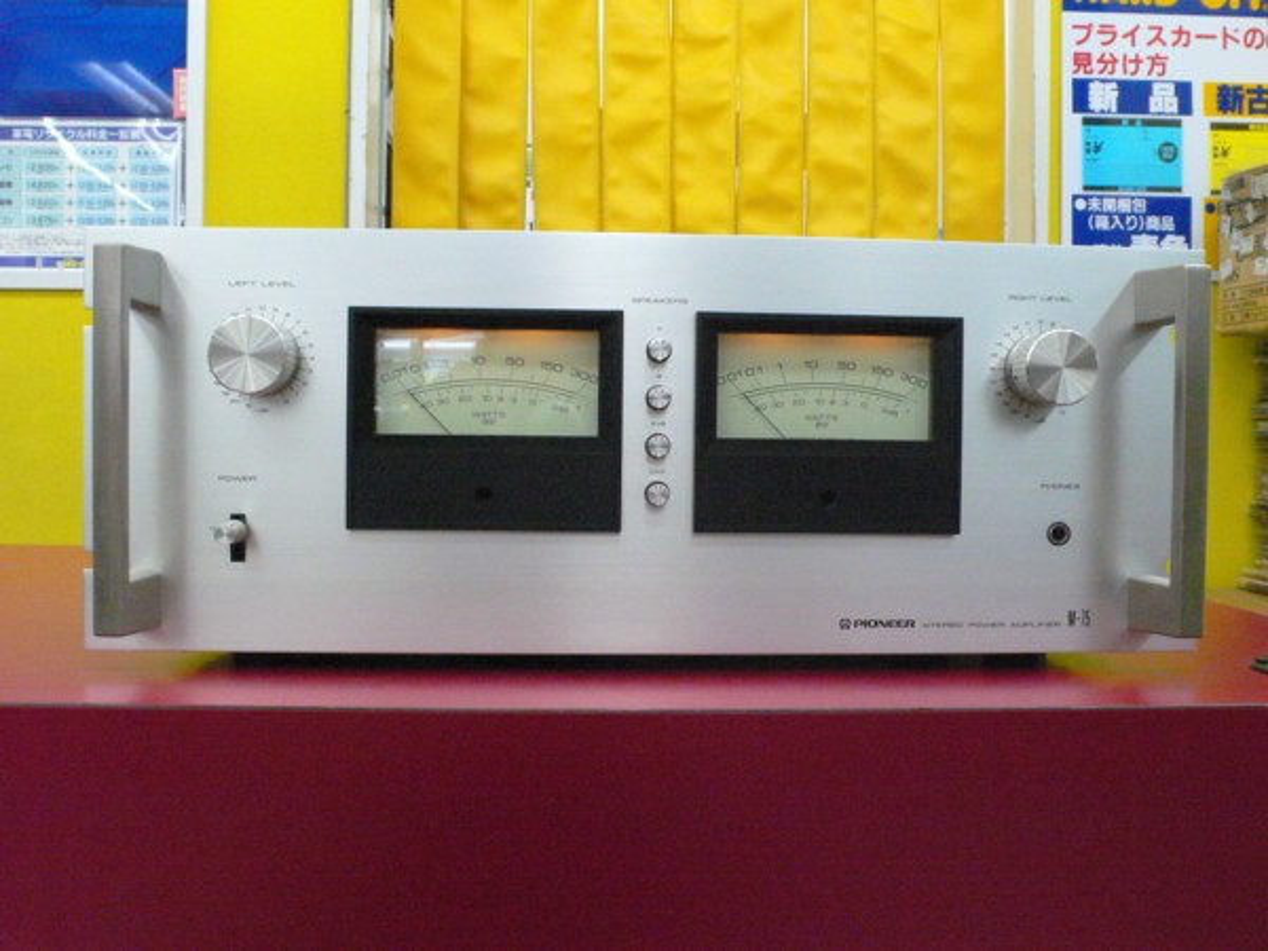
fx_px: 1245
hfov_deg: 54.0
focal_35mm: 34
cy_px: 476
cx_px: 634
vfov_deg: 41.8
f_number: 4
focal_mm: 6.3
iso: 400
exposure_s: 1/100
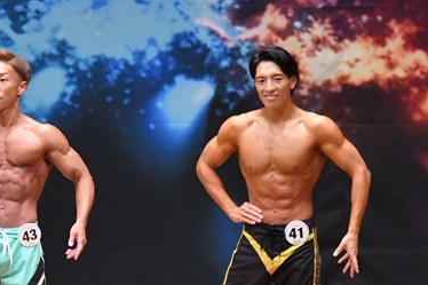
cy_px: 239
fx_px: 5347
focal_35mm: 450
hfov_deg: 4.6
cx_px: -6
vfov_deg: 3.1
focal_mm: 145
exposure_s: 1/400
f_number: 5.6
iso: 8000
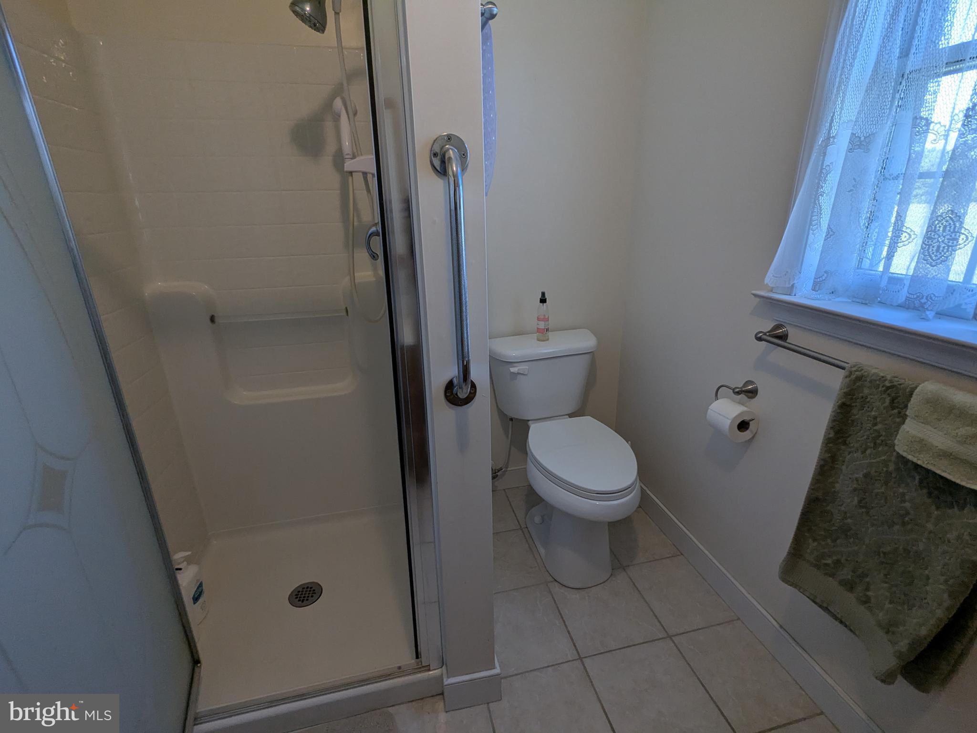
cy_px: 366
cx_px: 488
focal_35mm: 16
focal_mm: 2.35
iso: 85
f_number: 2.2
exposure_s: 1/120
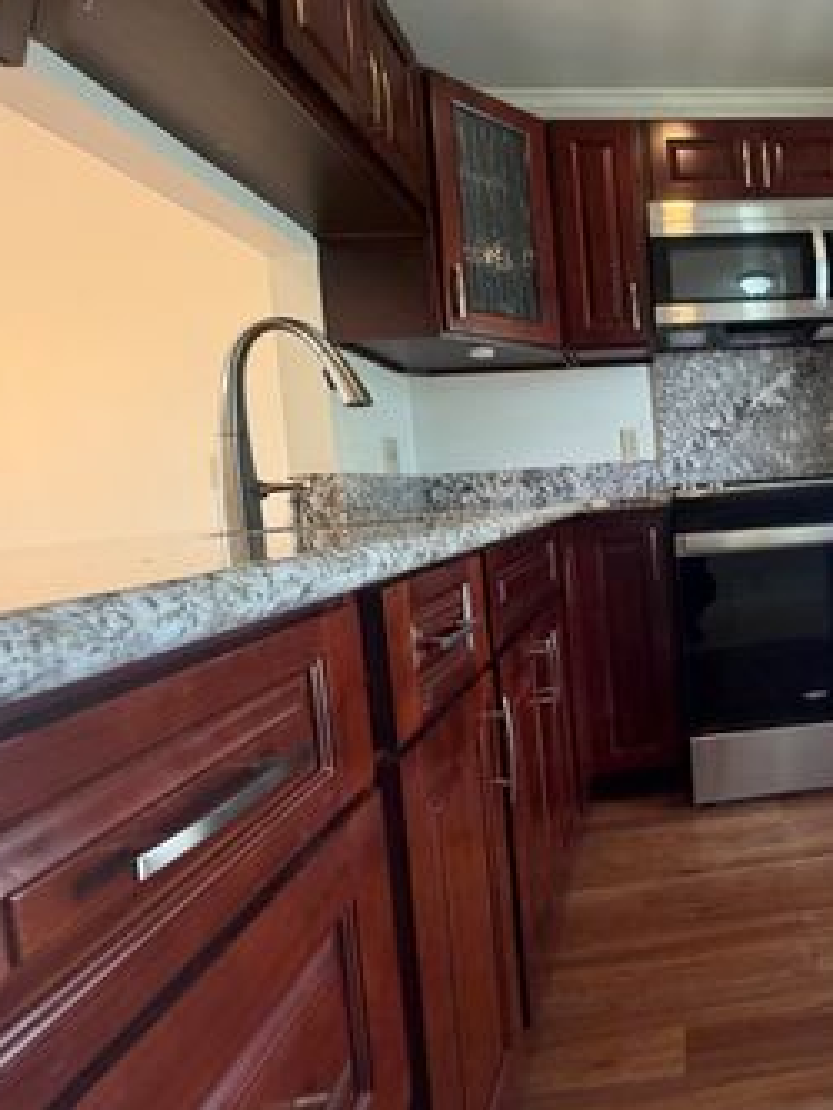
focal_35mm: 21
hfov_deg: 55.1
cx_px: 750
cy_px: 512
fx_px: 673
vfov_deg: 78.8
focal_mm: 2.22
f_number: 2.2
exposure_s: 1/60
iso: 320
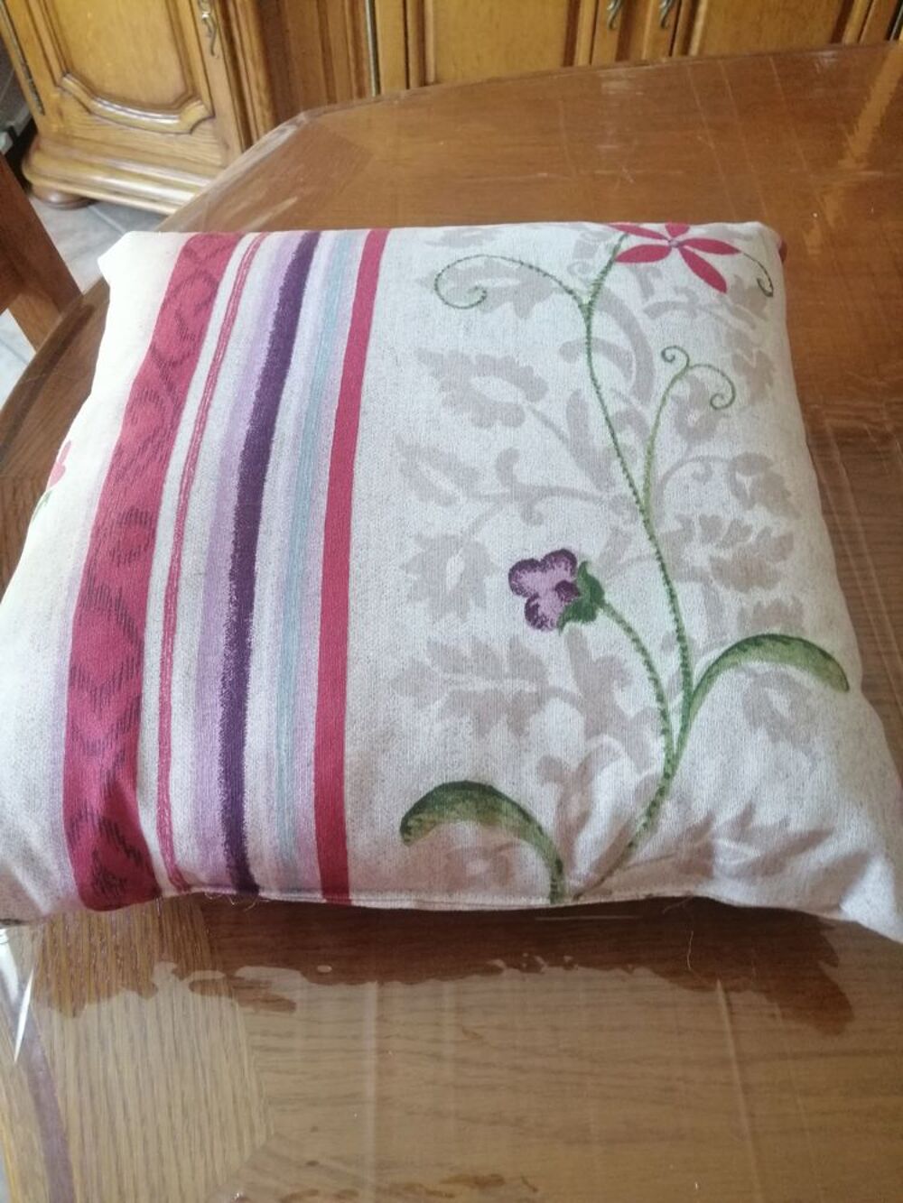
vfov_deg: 65.3
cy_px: 602
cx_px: 452
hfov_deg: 51.4
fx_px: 939
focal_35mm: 27
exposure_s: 1/25
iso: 400
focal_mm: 3.95
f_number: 1.8
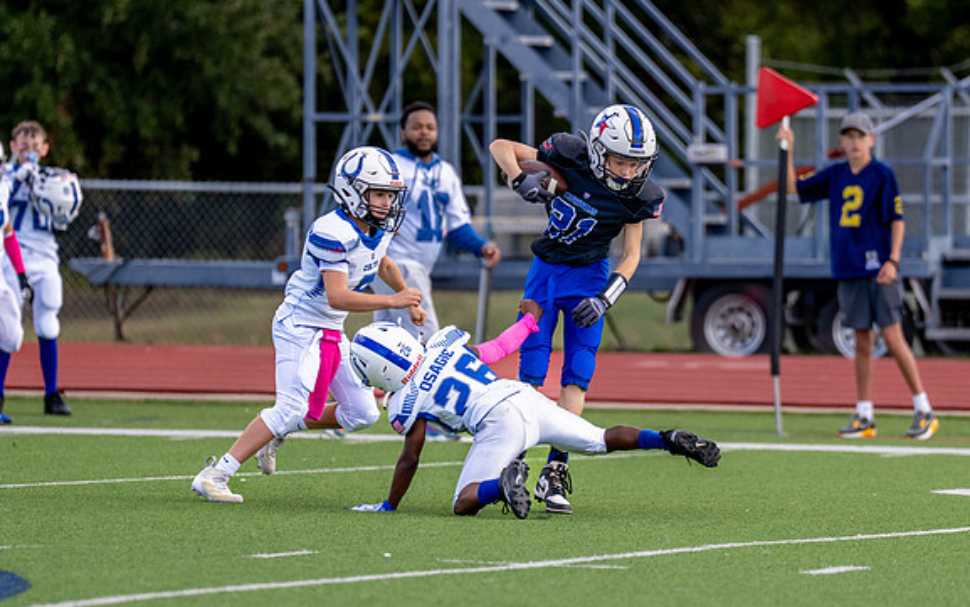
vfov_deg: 3.3
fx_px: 10683
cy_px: 343
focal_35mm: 404
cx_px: 601
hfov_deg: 5.2
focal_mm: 200
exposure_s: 1/2500
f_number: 2.8
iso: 320
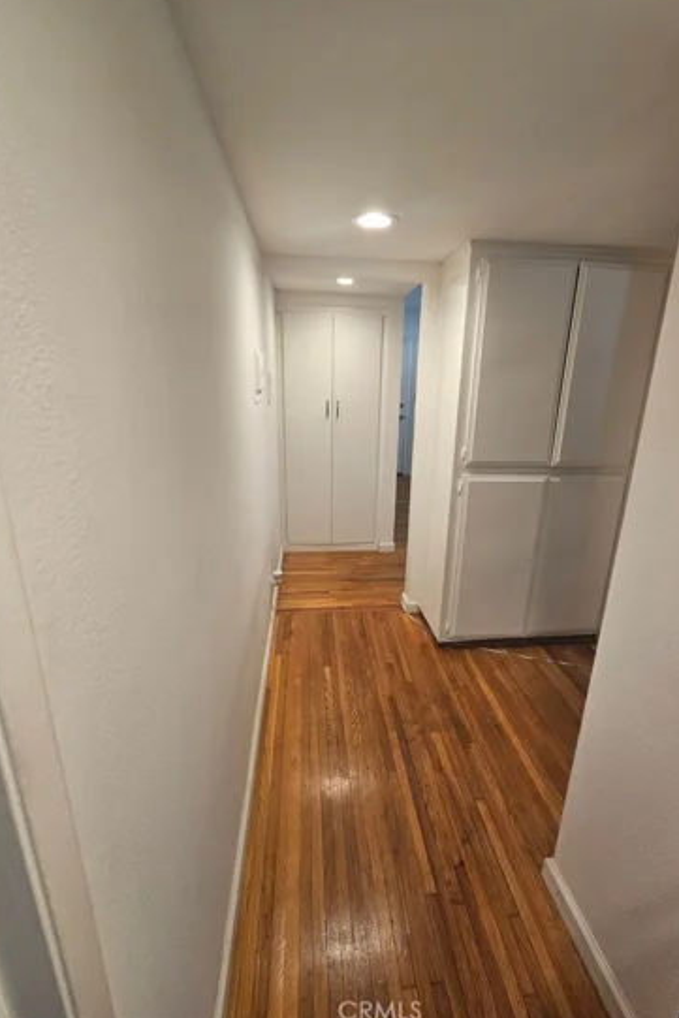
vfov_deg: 104.2
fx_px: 396
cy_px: 499
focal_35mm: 14
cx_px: 355
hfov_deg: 81.2
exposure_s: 1/60
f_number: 2.2
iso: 100
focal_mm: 2.2
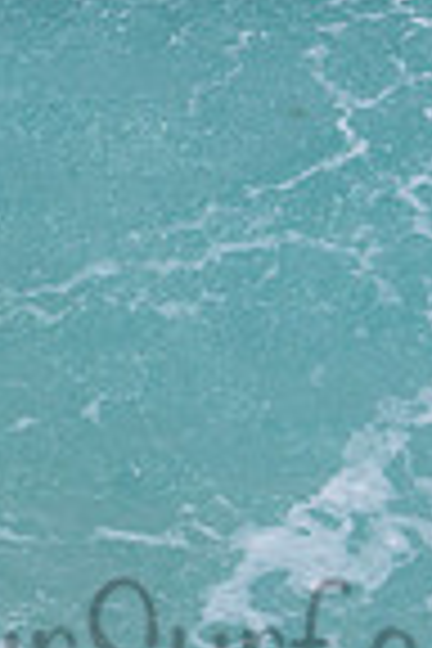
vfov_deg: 0.8
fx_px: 44367
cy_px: 709
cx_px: 468
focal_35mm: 2465
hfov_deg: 0.6
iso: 450
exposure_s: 1/2000
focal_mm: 500
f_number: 5.6
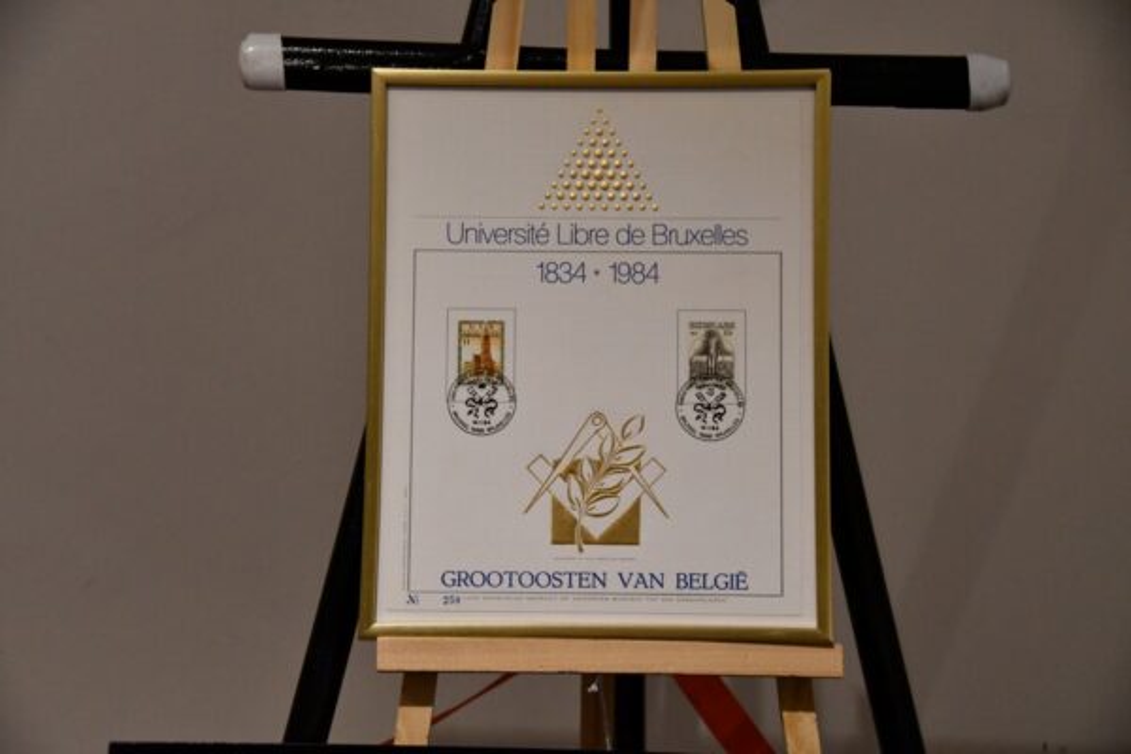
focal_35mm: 82
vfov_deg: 16.7
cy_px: 377
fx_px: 2576
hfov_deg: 24.8
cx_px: 566
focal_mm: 55
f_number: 4.8
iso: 2500
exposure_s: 1/125
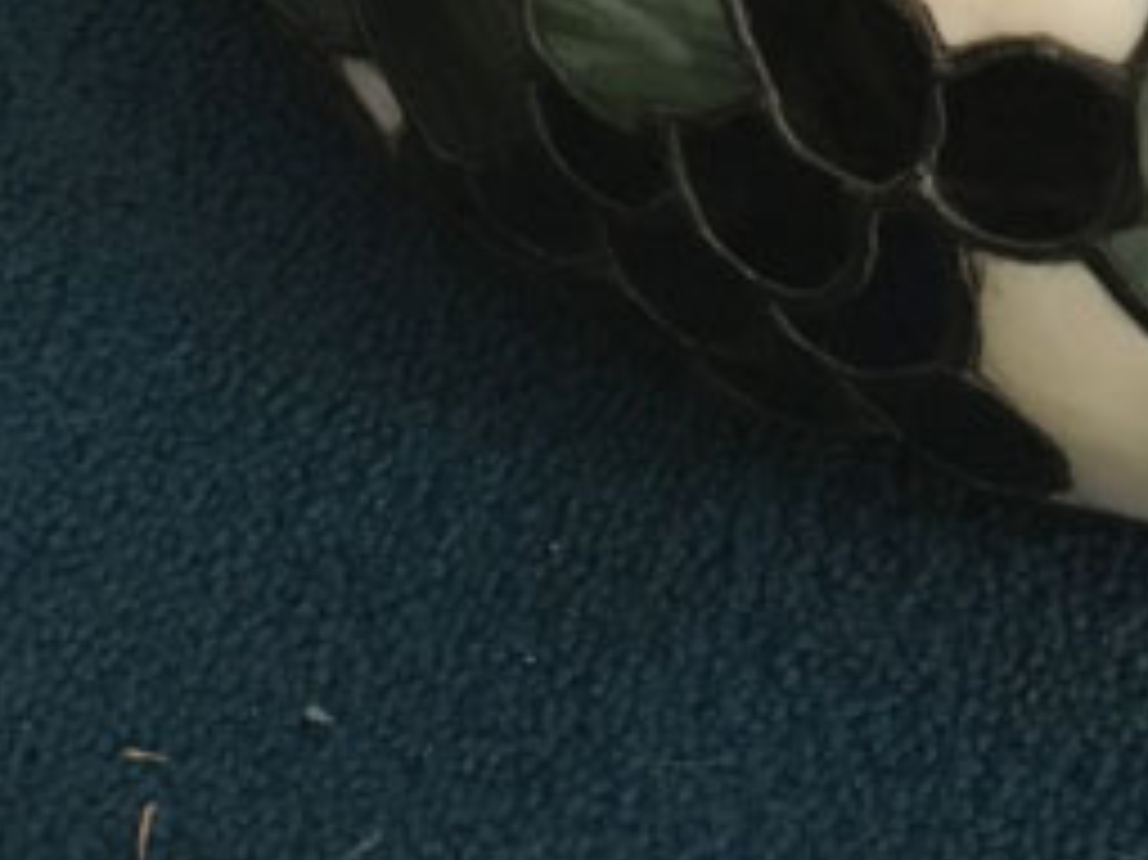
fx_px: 3016
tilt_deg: -46.6
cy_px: -455
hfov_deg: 20.3
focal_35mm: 91
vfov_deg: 15.0
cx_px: 1328
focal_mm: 4.15
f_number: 2.2
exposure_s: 1/30
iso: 160
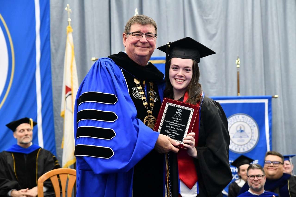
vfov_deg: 19.5
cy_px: 98
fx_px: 575
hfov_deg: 28.8
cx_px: 148
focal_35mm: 70
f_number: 4
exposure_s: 1/320
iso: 1600
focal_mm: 70
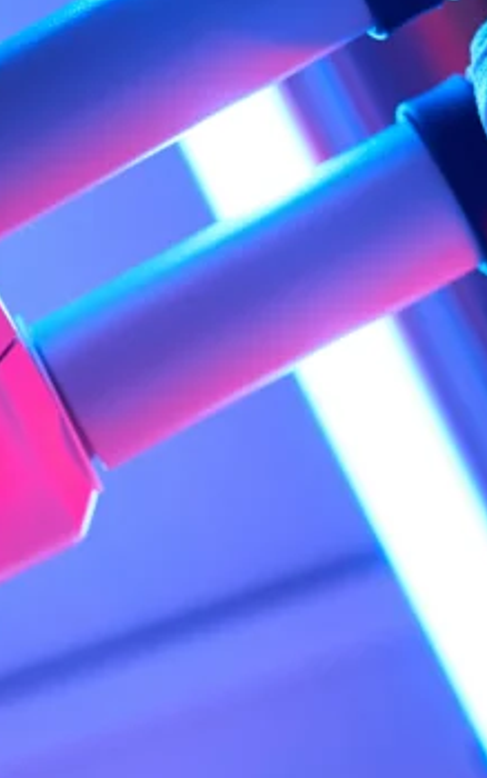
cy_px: 66
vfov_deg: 13.8
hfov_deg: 8.8
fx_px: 3180
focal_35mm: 150
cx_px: 233
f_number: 2.8
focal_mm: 50.3
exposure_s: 1/250
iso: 400
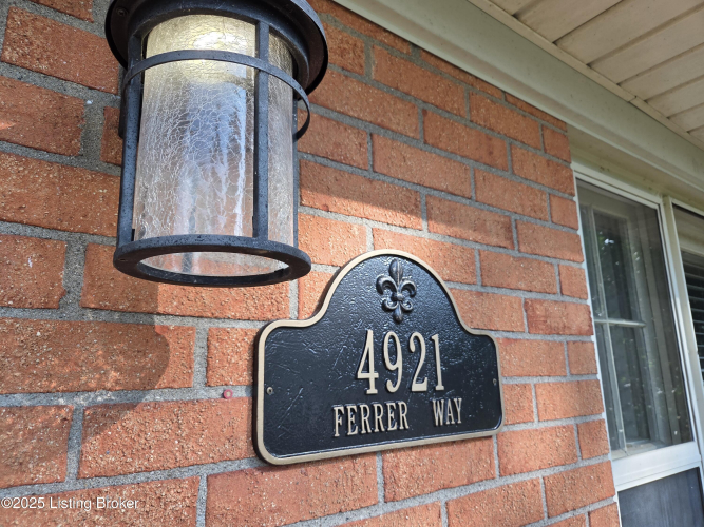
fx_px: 468
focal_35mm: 23
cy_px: 264
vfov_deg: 58.9
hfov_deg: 73.9
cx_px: 352
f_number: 1.8
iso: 80
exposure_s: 1/876
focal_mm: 5.4
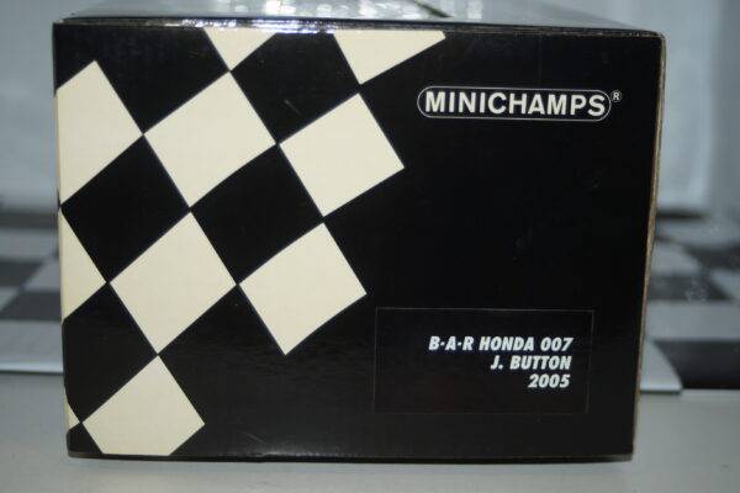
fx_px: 1233
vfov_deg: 22.6
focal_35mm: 60
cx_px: 370
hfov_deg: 33.4
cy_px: 246
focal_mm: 40
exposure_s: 1/60
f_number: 4.5
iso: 125
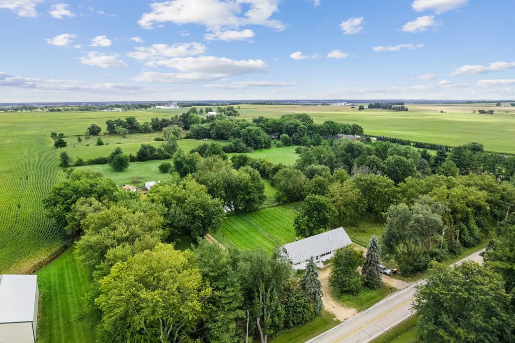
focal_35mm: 22
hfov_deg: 78.6
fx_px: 315
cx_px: 258
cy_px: 172
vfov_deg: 57.2
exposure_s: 1/1600
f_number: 2.8
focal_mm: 8.4
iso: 100
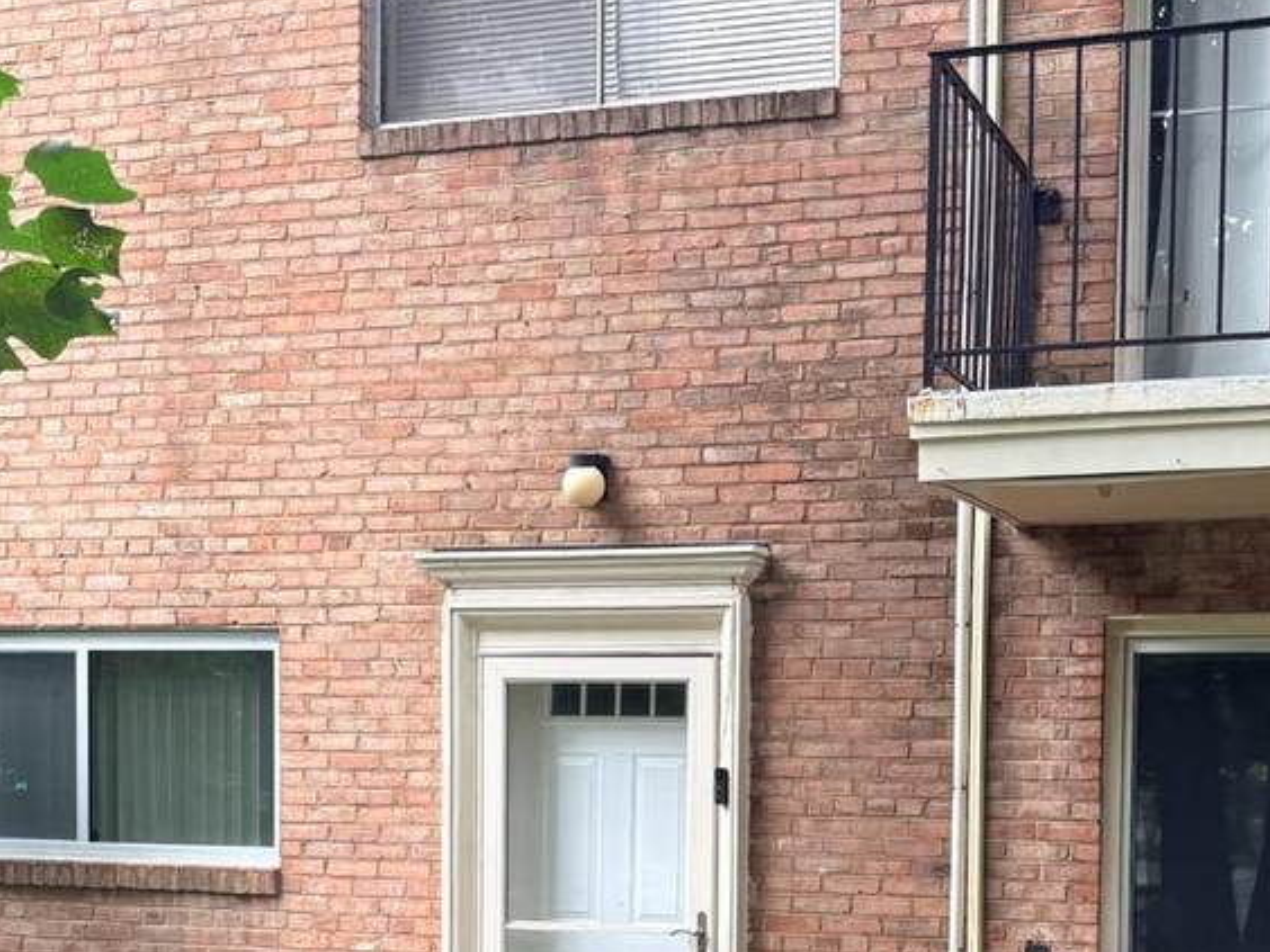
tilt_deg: -2.6
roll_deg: -0.8
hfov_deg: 32.7
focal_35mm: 59
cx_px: 678
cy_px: 837
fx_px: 2165
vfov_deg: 24.2
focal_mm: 5.96
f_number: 1.6
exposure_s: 1/309
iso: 40
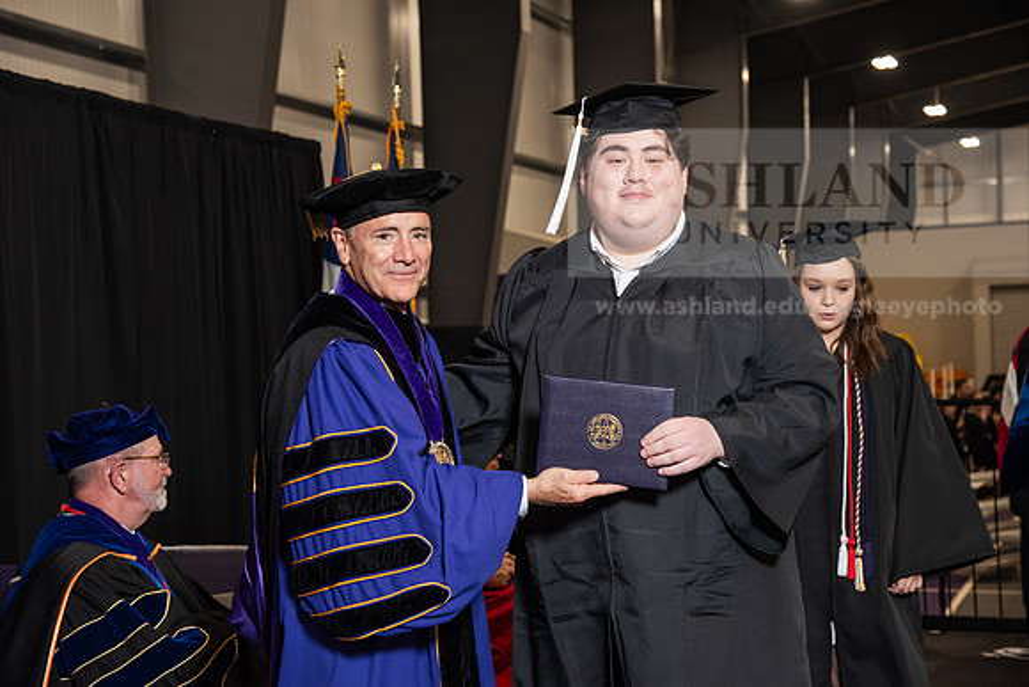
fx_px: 2001
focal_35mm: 70
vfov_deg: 19.5
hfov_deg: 28.8
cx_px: 514
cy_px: 344
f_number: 5.6
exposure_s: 1/125
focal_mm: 70
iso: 1600
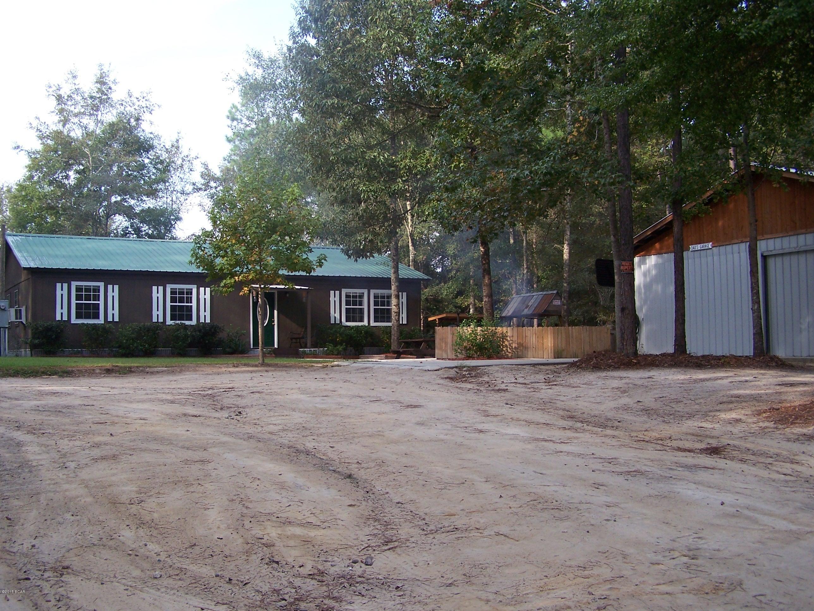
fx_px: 894
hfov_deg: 49.0
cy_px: 306
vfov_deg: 37.7
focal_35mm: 38
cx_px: 407
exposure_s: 1/200
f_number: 2.8
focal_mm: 6.3
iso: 80
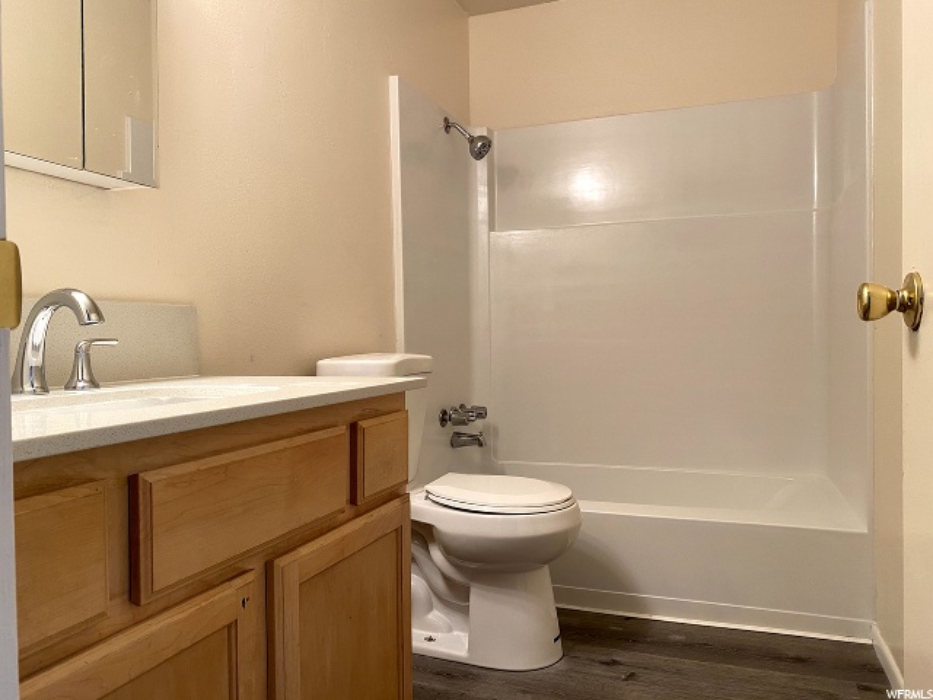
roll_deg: +1.6
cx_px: 466
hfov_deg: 67.3
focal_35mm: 26
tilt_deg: -1.3
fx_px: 701
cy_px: 350
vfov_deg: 53.1
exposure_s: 1/60
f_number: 1.8
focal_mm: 4.25
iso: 100
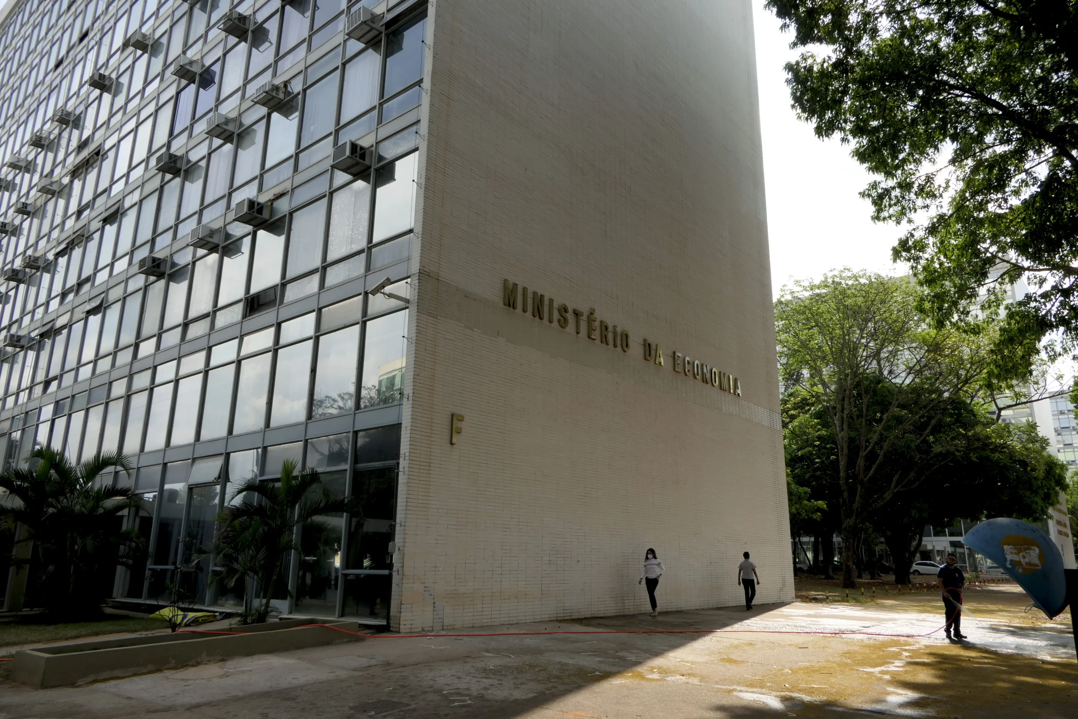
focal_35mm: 24
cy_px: 360
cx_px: 539
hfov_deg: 73.7
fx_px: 719
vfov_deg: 53.1
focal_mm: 8.8
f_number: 9
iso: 125
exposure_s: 1/125
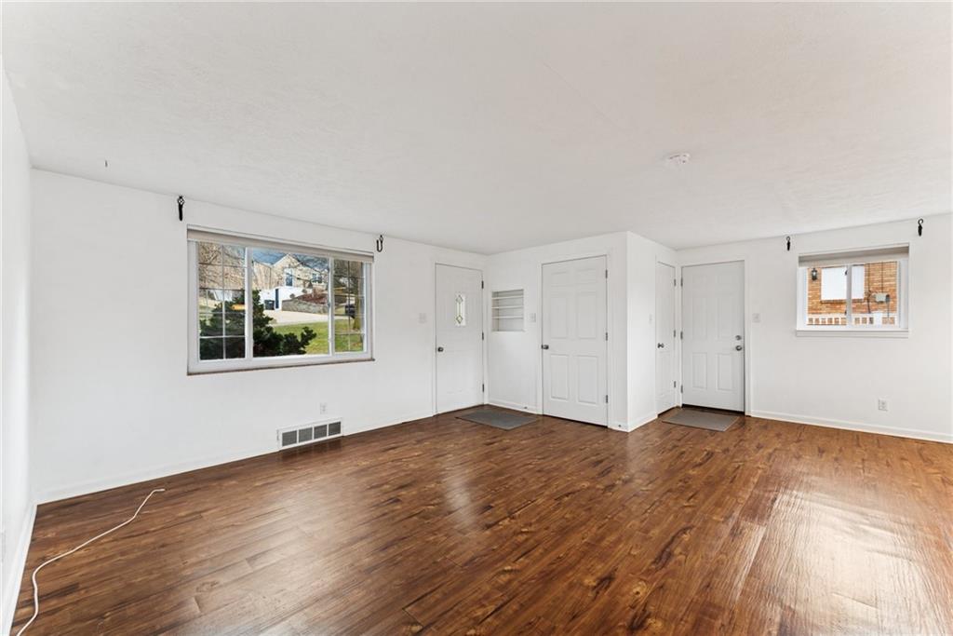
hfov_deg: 104.2
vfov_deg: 81.2
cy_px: 318
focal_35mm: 14
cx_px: 476
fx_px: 371
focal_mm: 14
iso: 50
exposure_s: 1/5
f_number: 11
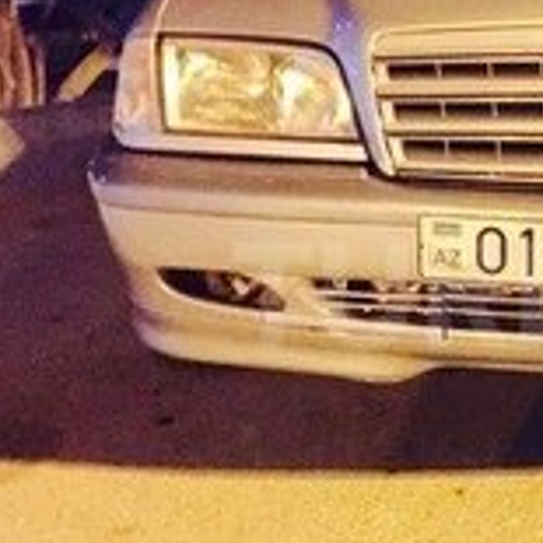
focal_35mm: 82
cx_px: 592
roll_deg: -1.7
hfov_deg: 20.2
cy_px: 294
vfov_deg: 21.1
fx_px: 1455
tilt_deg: -15.3
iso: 640
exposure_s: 1/17
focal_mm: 4.15
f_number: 2.2
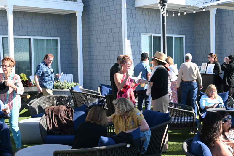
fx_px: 351
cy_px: 78
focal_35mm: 54
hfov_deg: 36.9
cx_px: 117
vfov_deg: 25.1
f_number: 5.6
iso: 140
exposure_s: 1/250
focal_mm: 36
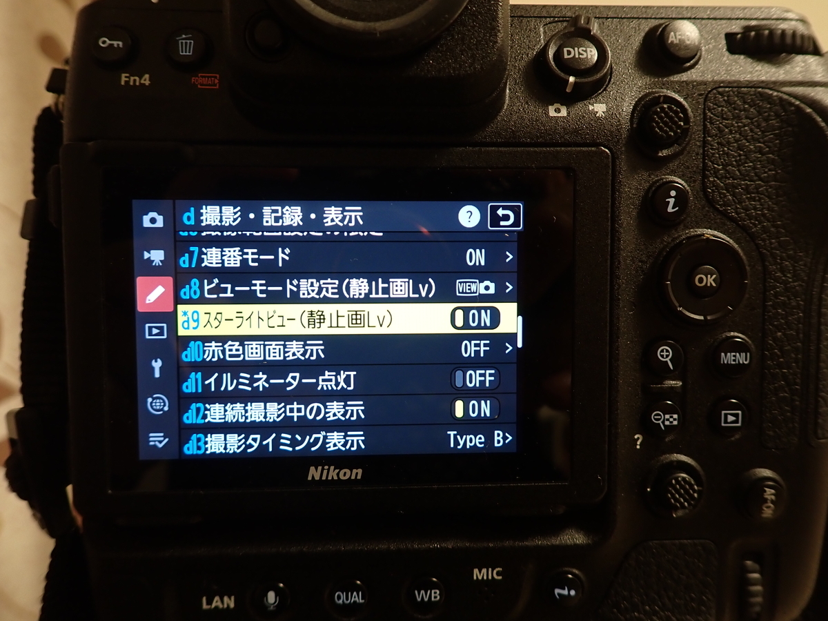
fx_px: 598
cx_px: 414
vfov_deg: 54.9
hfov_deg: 69.4
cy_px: 310
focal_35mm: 25
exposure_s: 1/50
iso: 200
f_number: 2
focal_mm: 4.5
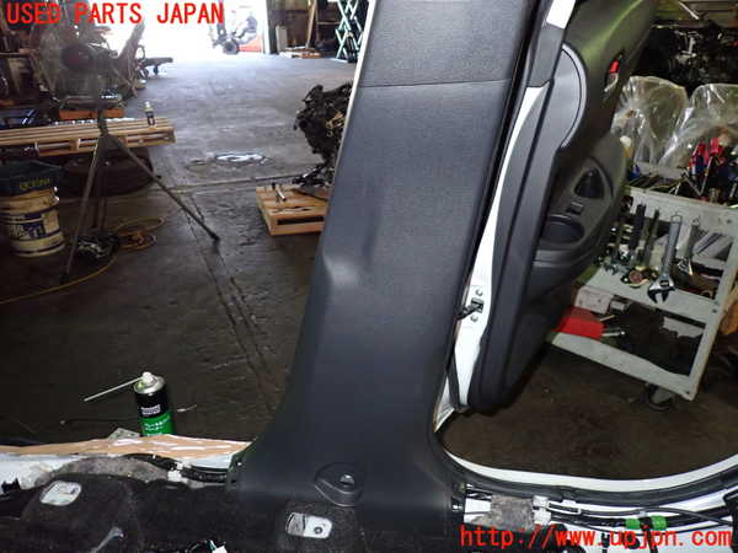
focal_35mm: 25
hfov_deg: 69.4
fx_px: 533
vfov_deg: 54.9
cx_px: 369
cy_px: 276
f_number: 5.6
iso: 500
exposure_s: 1/30
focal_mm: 4.5
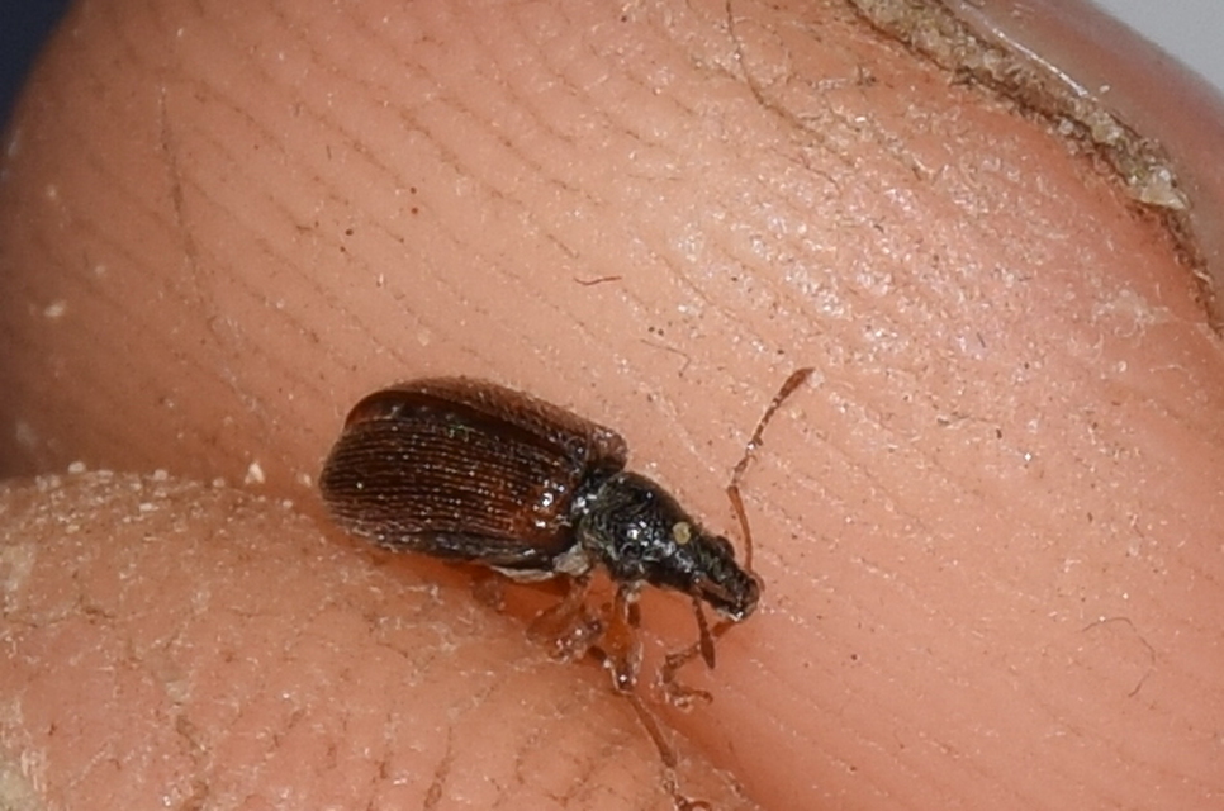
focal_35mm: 150
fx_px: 5090
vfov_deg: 9.1
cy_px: 406
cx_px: 612
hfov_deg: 13.7
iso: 100
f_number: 13
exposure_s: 1/160
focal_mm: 100
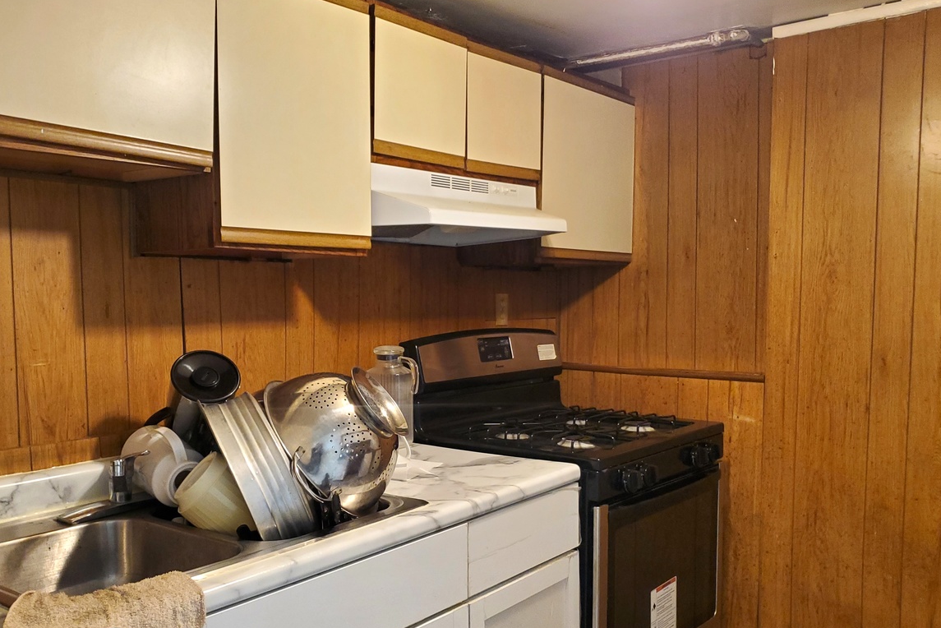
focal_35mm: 34
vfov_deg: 38.9
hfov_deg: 55.7
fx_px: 889
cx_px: 421
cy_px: 344
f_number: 1.5
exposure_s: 1/60
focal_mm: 4.3
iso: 250
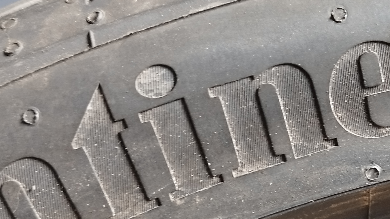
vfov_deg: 16.5
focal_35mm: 73
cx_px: 302
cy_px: 114
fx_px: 755
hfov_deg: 28.5
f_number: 1.89
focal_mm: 5.95
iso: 350
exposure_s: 1/33.3
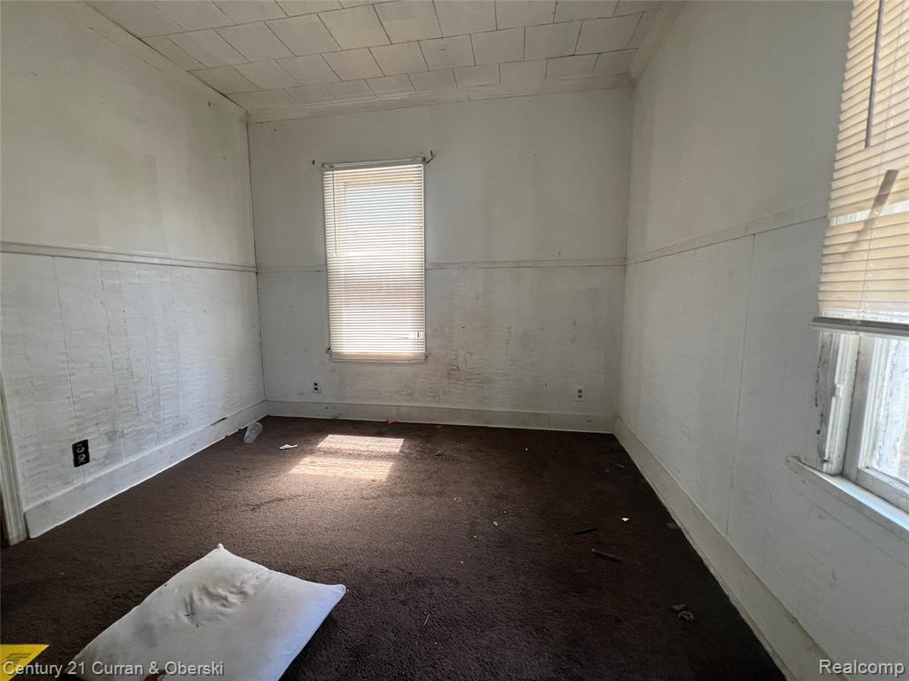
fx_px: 341
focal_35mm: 13
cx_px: 454
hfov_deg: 106.2
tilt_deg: -7.6
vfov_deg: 89.9
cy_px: 340
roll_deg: -0.1
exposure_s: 1/99
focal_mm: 1.57
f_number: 1.8
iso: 125
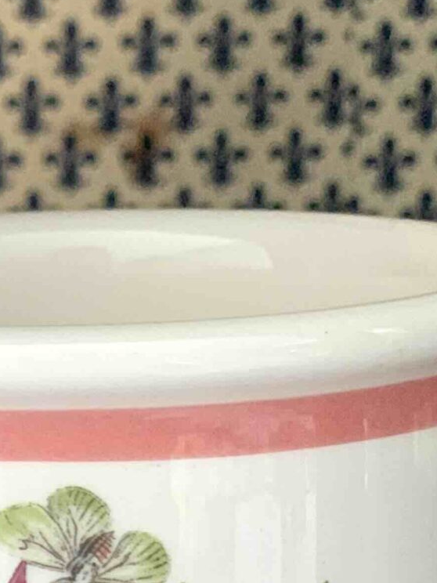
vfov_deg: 10.7
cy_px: 835
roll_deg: +2.5
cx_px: -89
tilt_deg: -19.7
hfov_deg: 8.2
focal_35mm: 179
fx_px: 3013
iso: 200
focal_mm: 6
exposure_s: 1/60
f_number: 2.4
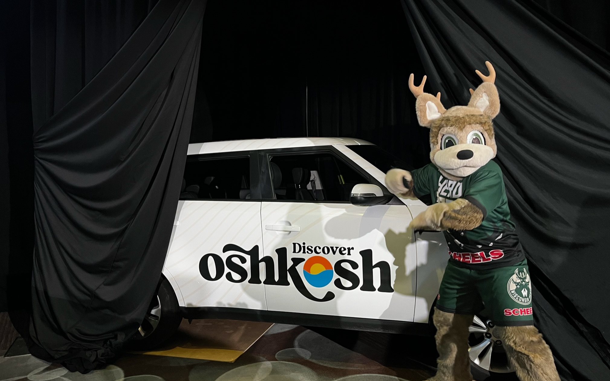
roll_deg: +2.2
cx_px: 310
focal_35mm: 28
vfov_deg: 44.4
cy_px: 164
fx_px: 465
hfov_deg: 66.5
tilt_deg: -0.1
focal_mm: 5.1
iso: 125
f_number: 1.6
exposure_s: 1/60
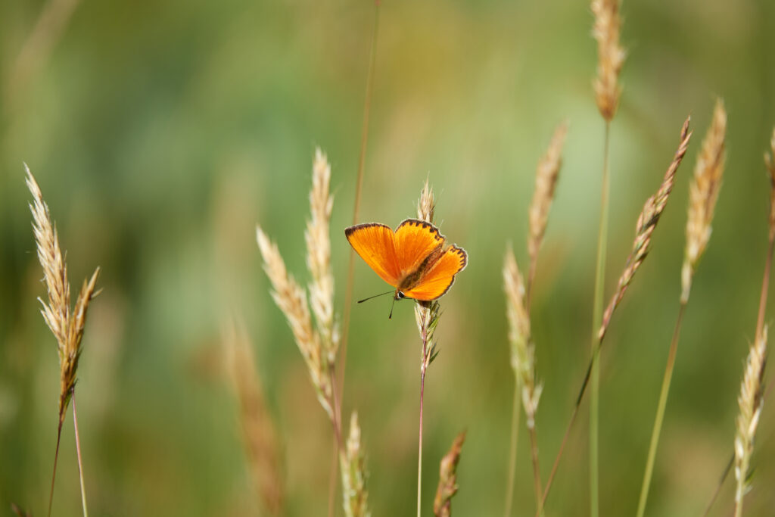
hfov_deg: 3.4
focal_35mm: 600
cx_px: 388
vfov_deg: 2.3
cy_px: 258
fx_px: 12918
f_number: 4
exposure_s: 1/500
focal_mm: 220
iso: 100
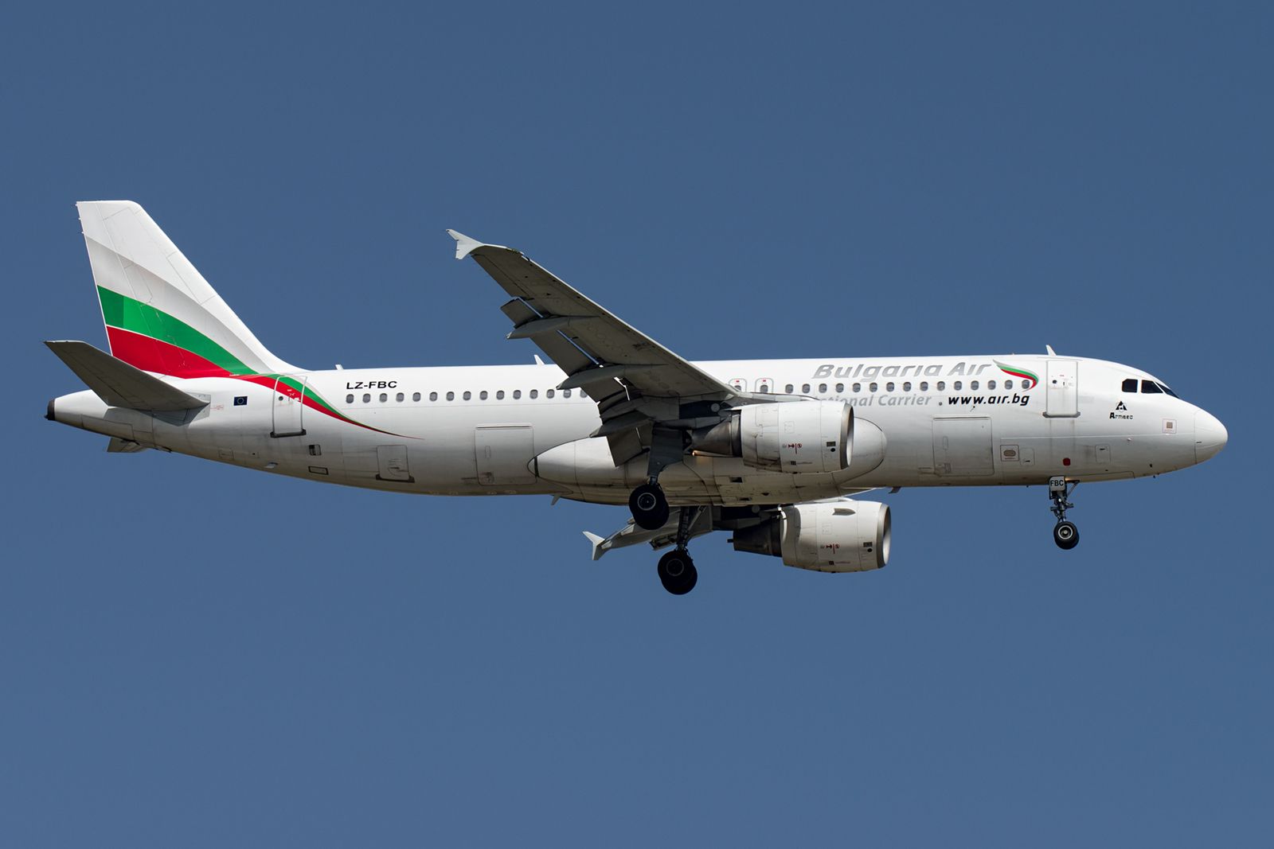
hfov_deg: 7.2
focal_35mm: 285
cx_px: 637
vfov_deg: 4.8
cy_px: 424
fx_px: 10086
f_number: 7.1
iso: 200
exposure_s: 1/1600
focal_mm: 190
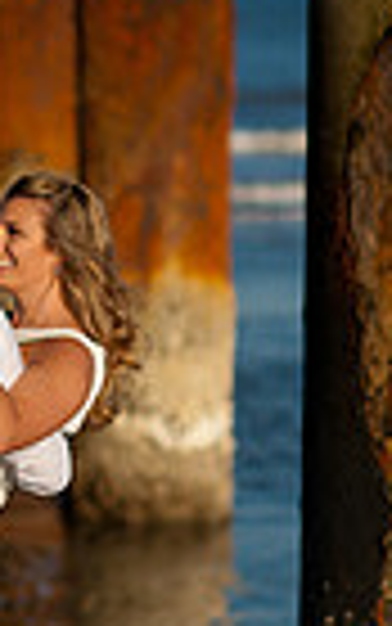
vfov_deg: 7.5
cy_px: 333
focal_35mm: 281
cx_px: -210
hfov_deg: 4.6
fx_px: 4798
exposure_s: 1/8000
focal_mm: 85
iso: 100
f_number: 2
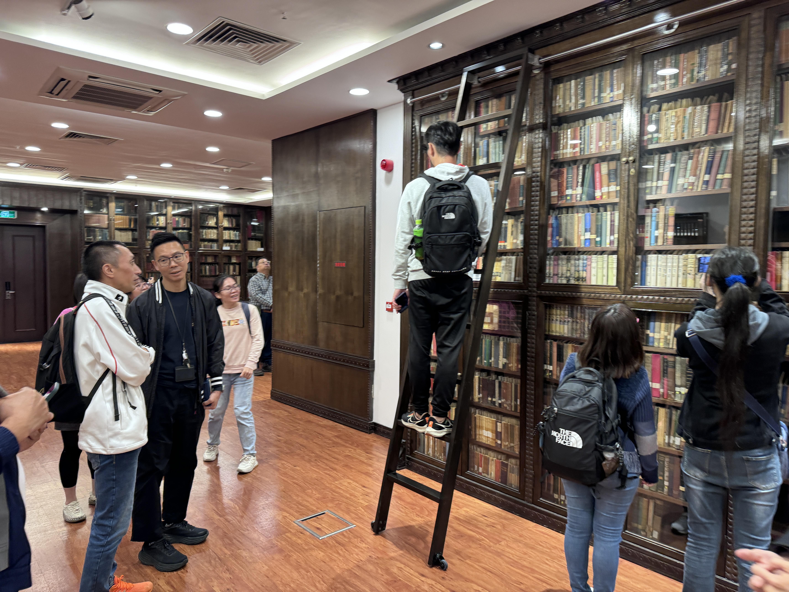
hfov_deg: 71.6
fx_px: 547
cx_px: 394
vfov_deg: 56.8
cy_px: 296
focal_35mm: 24
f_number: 1.78
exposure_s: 1/50
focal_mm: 6.86
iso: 200
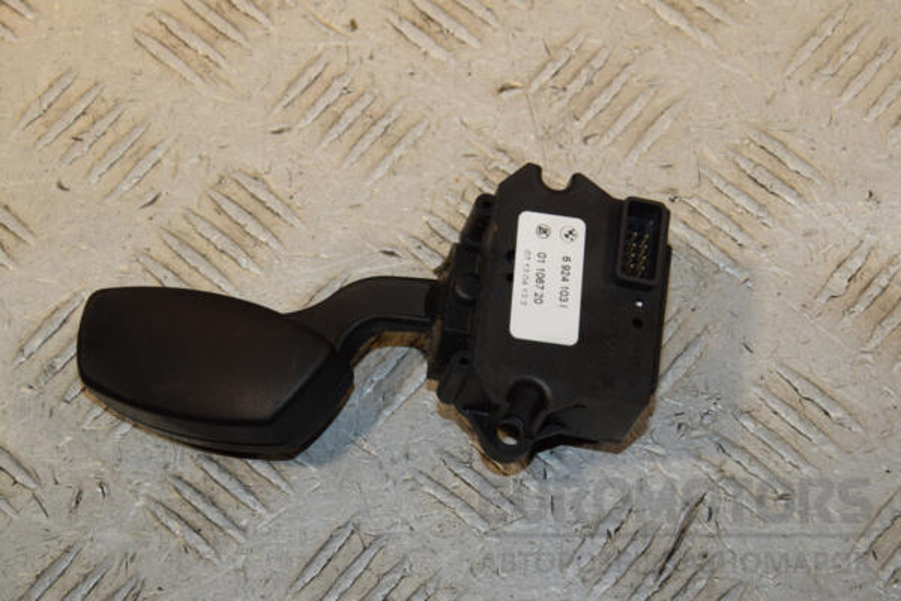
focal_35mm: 99
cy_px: 300
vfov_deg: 13.8
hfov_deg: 20.6
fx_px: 2478
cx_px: 450
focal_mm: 66
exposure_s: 1/200
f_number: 9
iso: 800
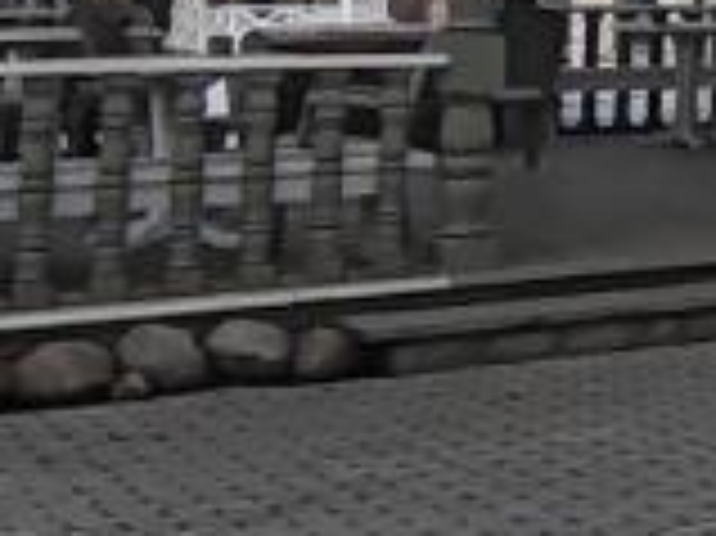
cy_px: -140
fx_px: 2129
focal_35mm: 103
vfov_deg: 13.9
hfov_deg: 13.6
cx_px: 1729
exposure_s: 1/100
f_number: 2.2
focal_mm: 1.96
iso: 80
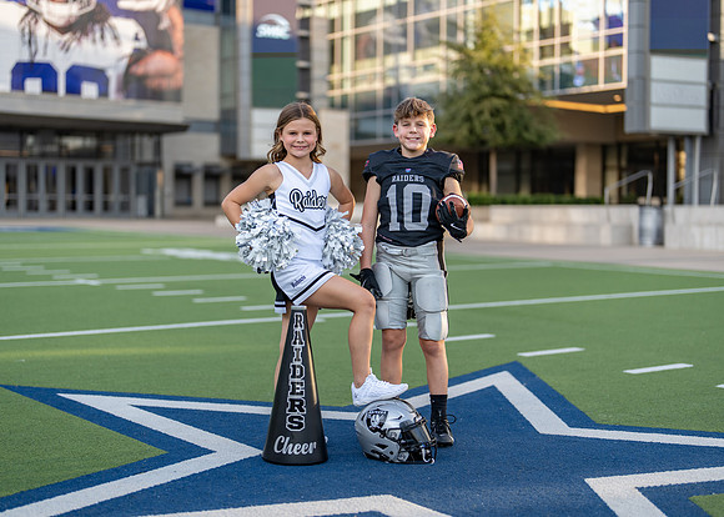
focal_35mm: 53
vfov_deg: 26.6
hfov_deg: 36.6
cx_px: 362
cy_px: 258
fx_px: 1095
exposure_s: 1/2000
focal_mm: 50
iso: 100
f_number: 1.2
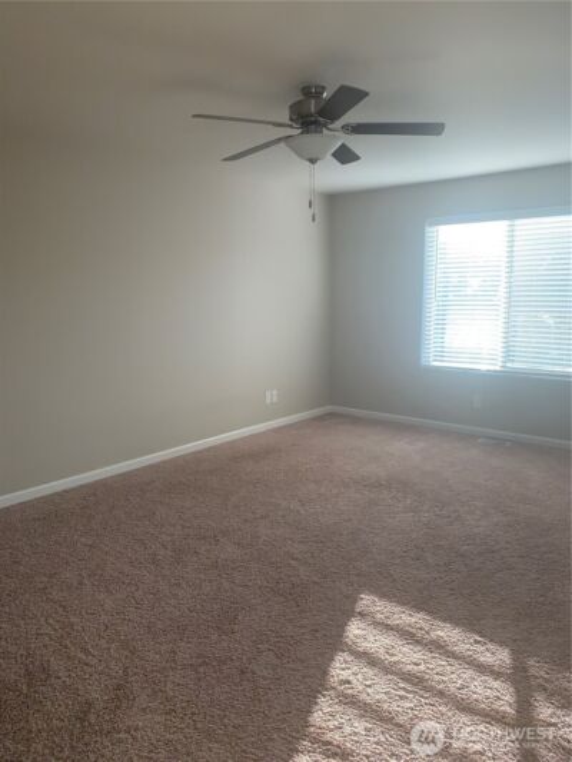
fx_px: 573
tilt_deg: -8.3
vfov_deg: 67.3
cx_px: 286
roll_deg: +1.2
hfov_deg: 53.1
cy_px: 381
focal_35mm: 26
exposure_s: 1/121
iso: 64
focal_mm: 4.25
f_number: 1.8
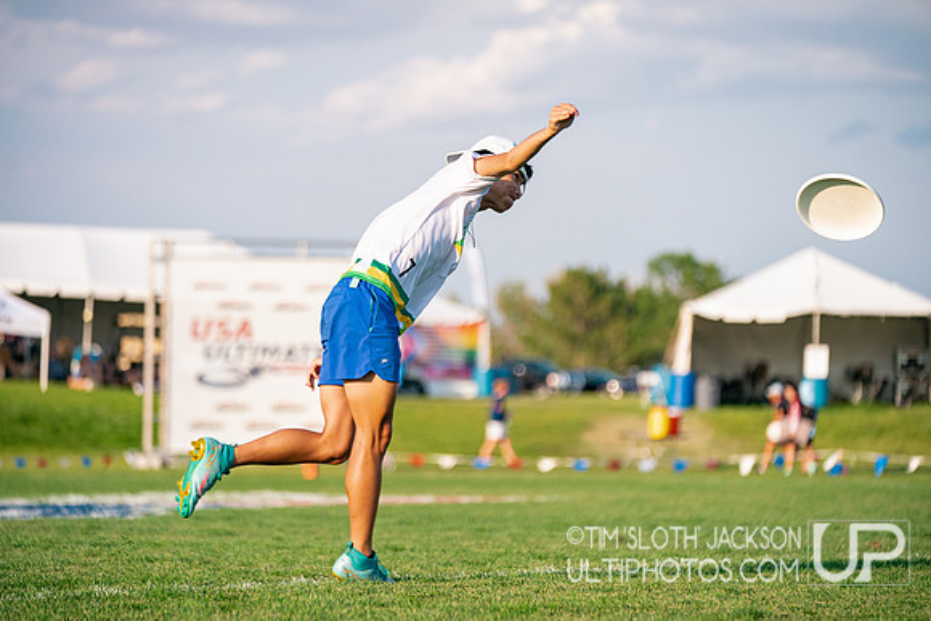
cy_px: 310
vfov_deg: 10.2
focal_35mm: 134
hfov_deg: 15.3
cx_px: 466
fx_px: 3466
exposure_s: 1/5000
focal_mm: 134
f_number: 2.8
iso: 500
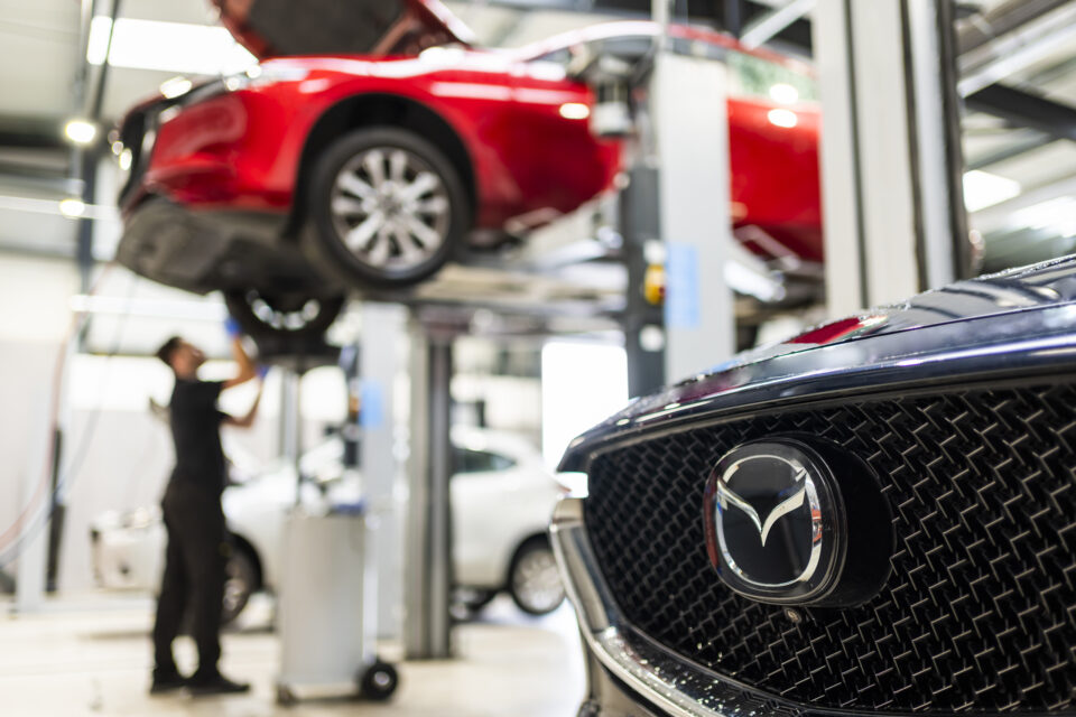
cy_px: 358
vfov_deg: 37.9
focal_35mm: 35
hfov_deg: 54.4
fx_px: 1046
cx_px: 538
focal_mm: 35
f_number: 1.8
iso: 160
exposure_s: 1/100
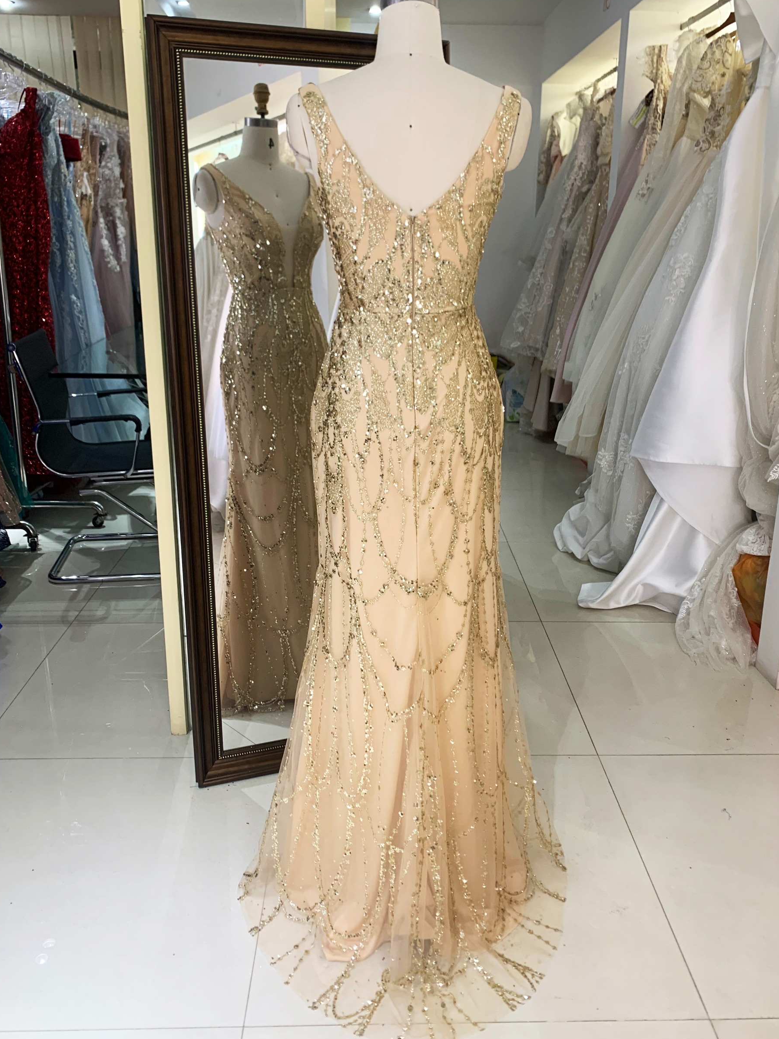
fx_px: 870
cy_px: 498
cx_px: 401
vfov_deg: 61.6
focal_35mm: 29
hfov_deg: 48.2
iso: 100
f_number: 1.8
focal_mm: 4.25
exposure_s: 1/85
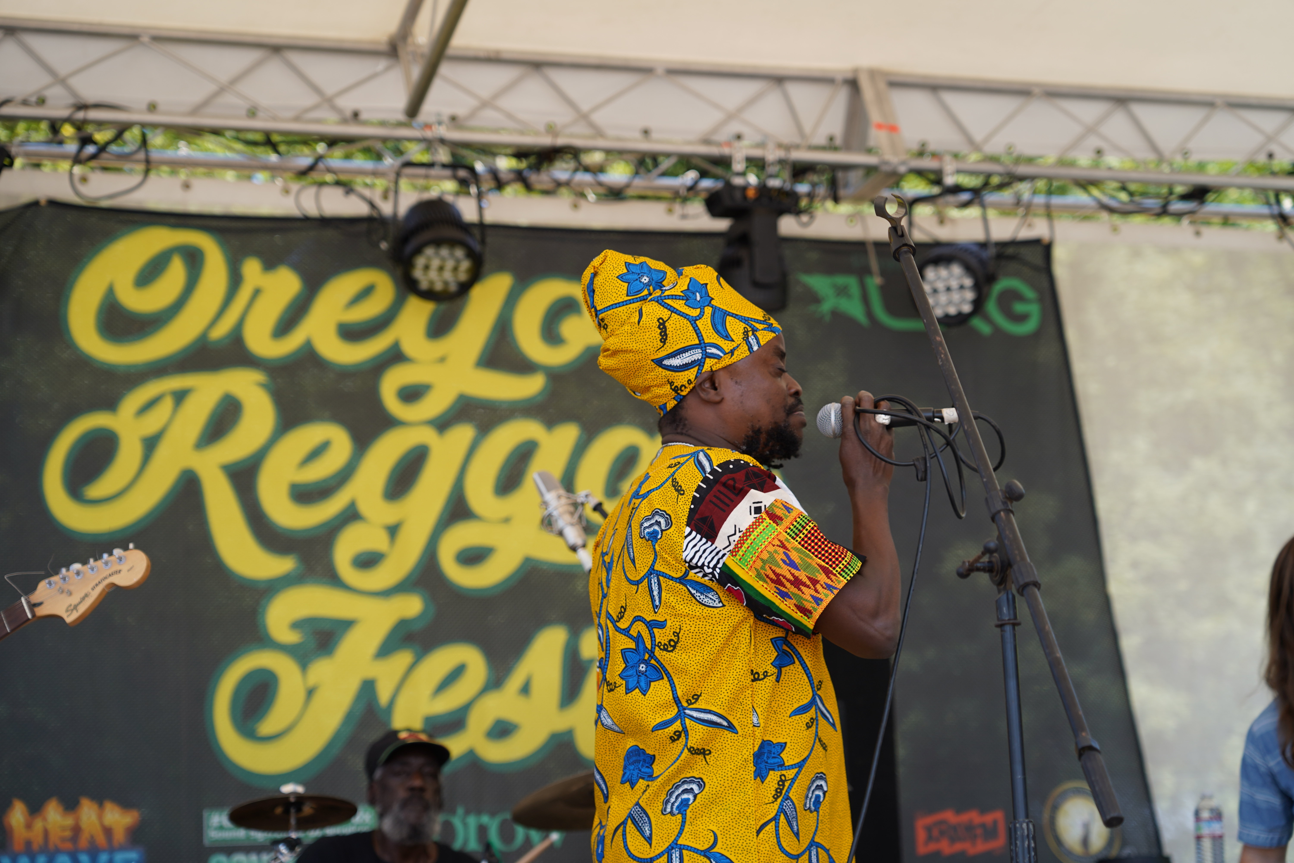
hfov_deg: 25.4
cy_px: 432
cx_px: 647
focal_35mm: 80
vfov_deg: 17.1
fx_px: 2875
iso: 100
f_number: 4.5
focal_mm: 80
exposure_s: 1/200
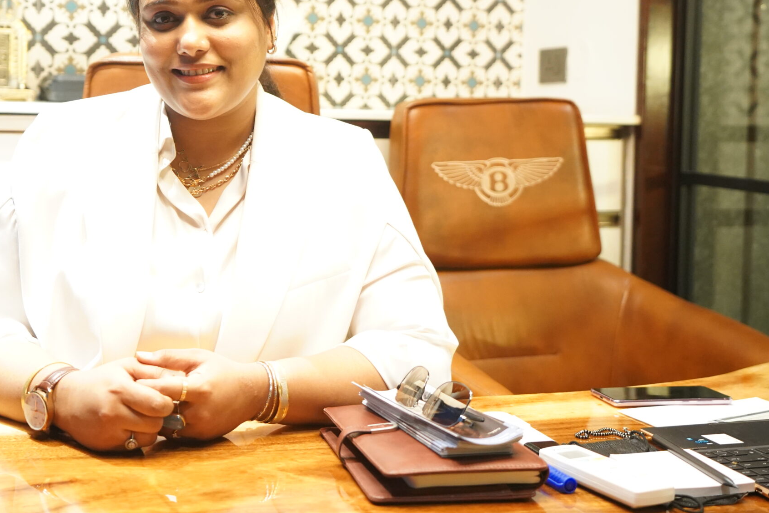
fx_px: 1132
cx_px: 282
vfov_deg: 25.2
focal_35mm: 53
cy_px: 132
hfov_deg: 37.3
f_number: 2.8
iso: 6400
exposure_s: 1/200
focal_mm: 35
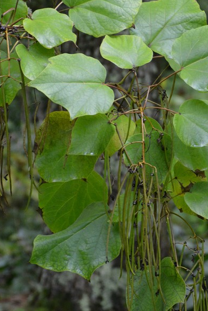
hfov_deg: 3.7
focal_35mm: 368
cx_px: 159
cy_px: 166
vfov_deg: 5.6
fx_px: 3185
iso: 2000
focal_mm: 140
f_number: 5.6
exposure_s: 1/500
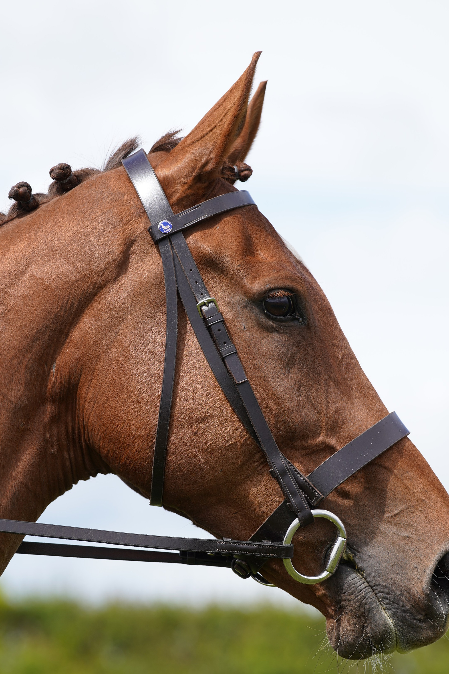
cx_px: 220
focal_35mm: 175
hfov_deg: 7.8
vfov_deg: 11.7
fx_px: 3273
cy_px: 406
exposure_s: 1/800
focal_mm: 138
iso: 125
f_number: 4
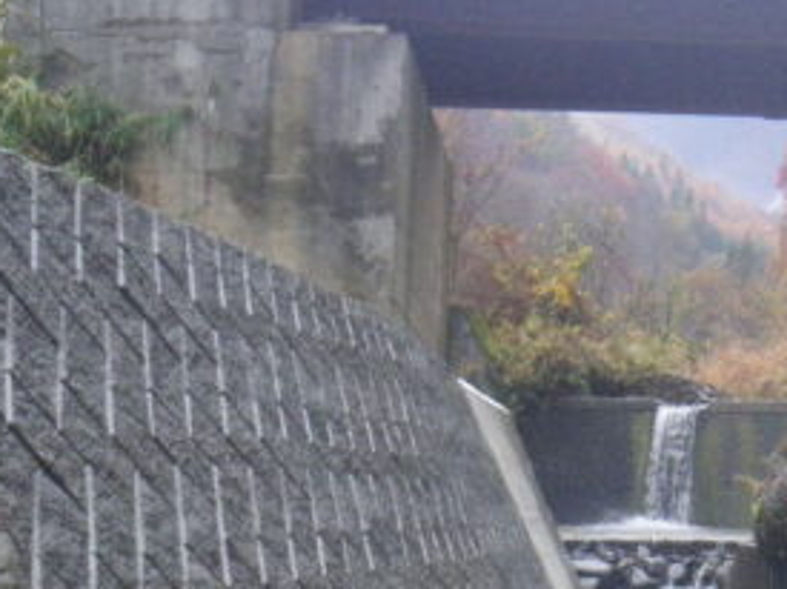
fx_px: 2250
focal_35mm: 99
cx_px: 993
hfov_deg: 18.6
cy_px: 600
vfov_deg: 14.7
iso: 200
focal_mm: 6.1
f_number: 3.8
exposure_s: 1/60
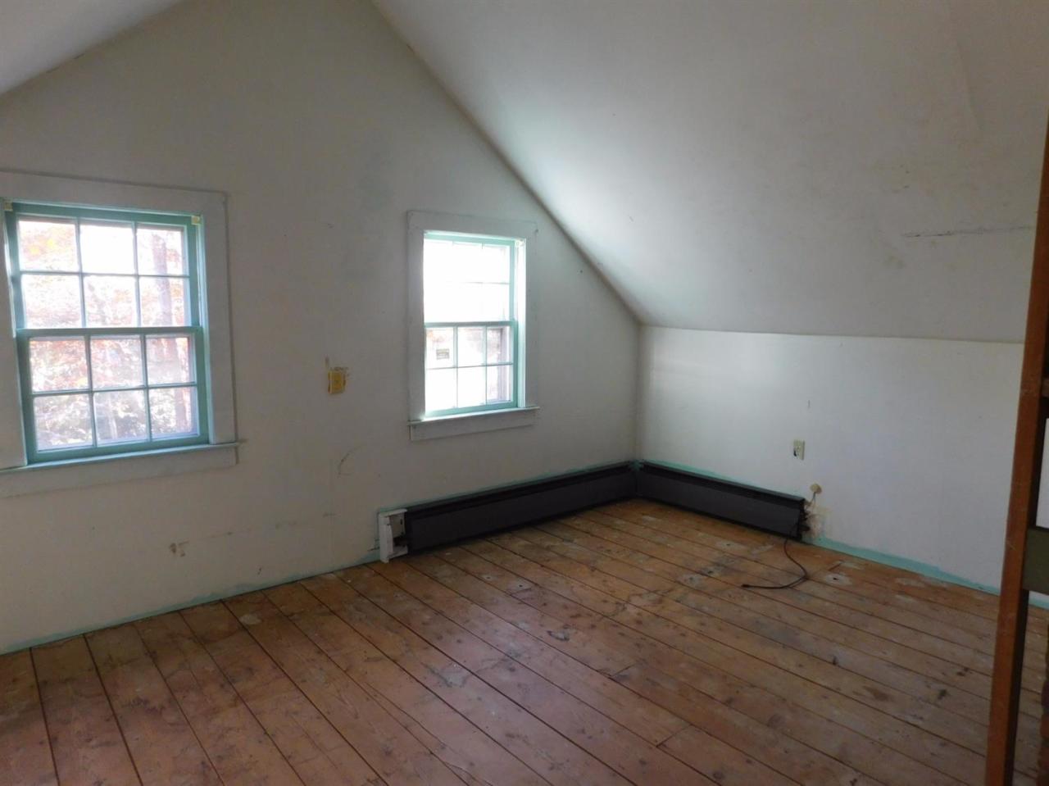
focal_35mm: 23
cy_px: 393
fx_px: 697
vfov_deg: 58.8
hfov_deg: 73.9
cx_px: 524
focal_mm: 4
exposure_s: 1/30
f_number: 3
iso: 220
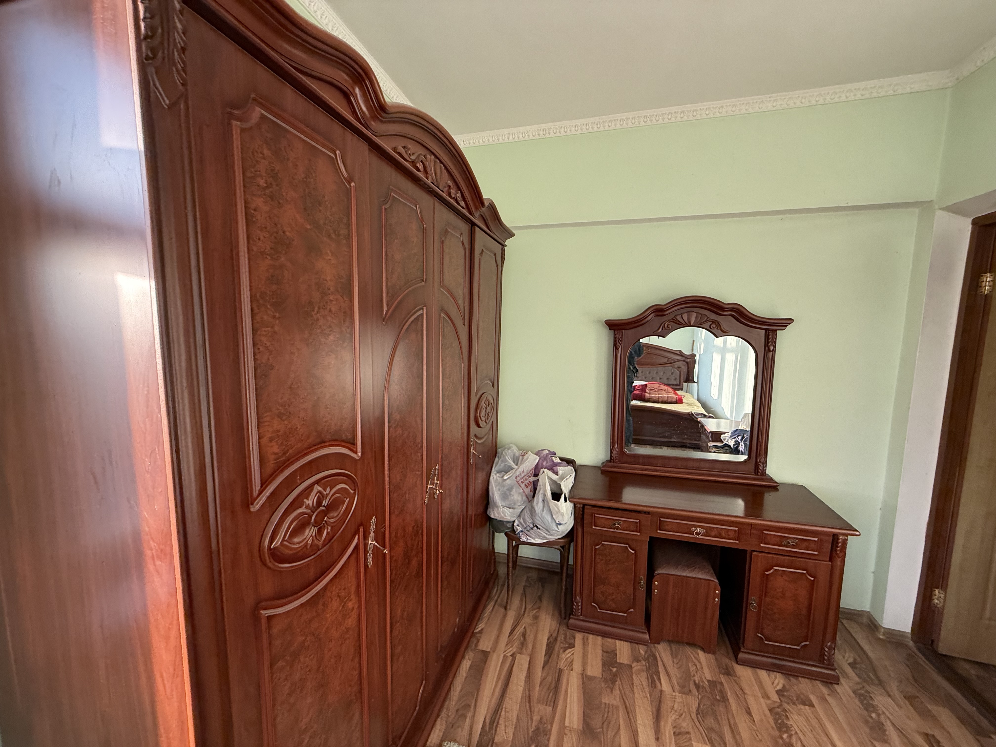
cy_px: 374
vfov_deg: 85.7
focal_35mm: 14
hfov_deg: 102.1
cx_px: 498
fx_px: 403
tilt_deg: -3.9
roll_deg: -2.6
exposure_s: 1/99
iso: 125
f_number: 2.2
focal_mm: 2.22
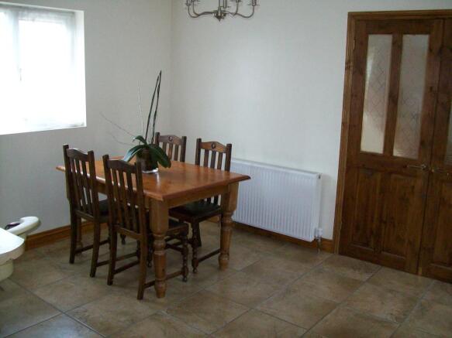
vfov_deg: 39.6
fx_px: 470
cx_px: 226
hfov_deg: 51.4
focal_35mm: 36
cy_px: 169
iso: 200
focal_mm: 6
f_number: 2.7
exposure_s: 1/64
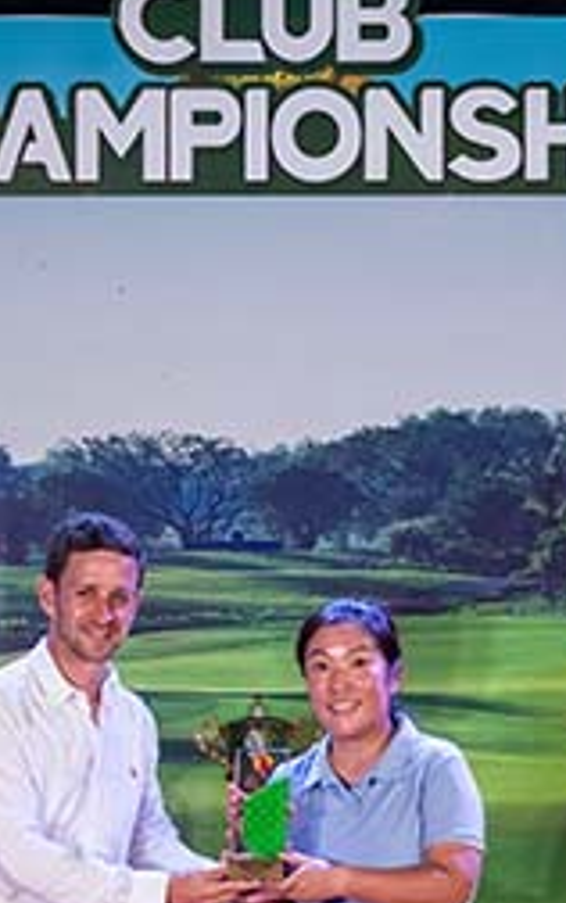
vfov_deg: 16.7
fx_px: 3053
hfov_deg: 10.6
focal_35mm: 124
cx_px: 161
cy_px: 763
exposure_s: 1/200
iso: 900
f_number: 6.3
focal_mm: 32
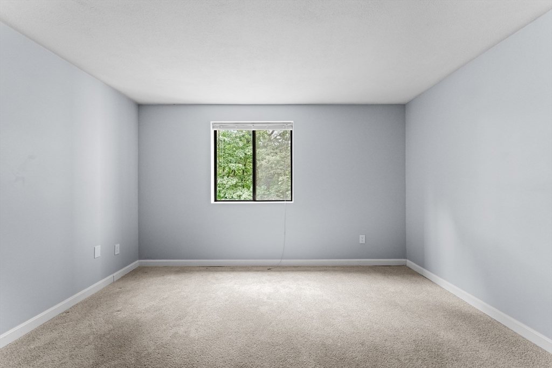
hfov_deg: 101.9
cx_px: 276
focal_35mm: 15
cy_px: 184
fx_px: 224
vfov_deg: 78.9
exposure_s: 1/13
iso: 3200
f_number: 11
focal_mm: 14.6
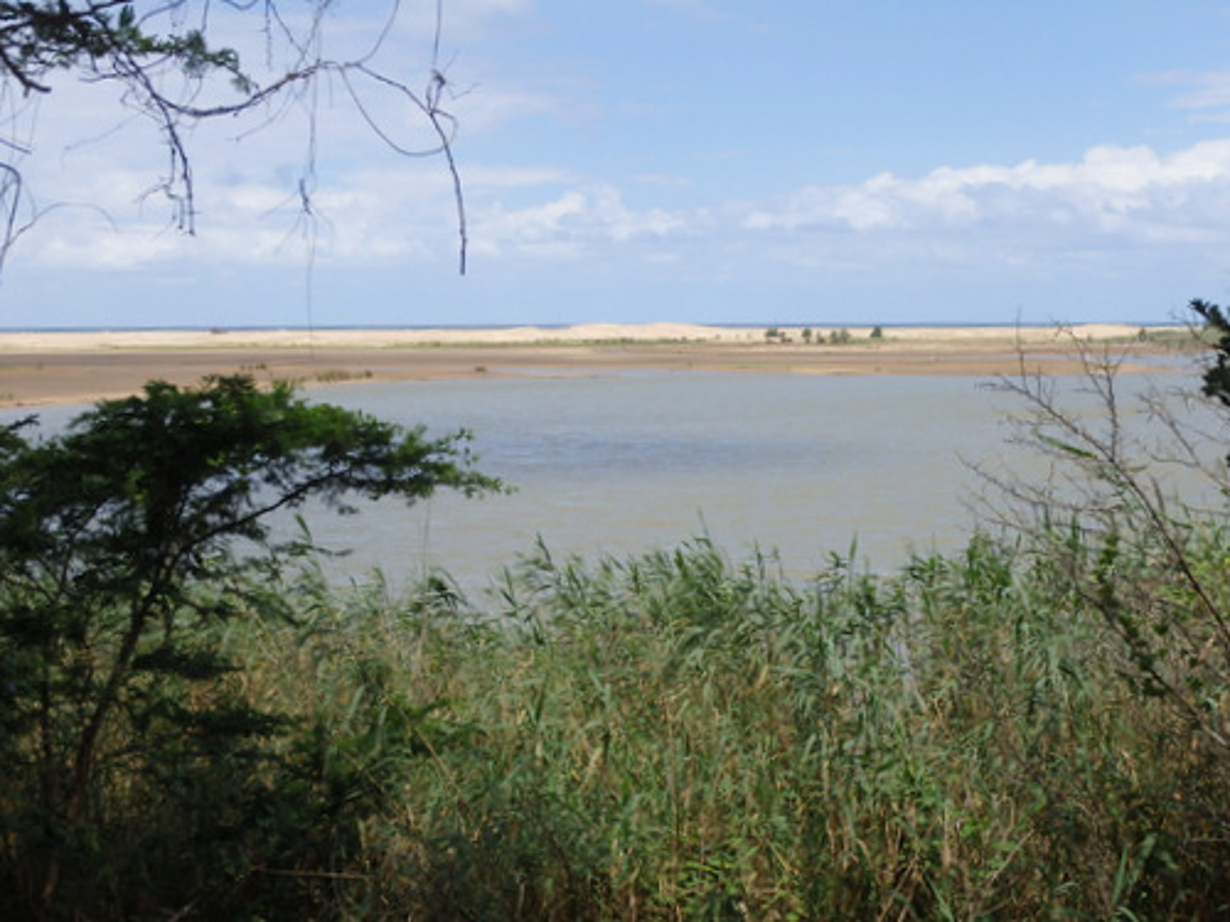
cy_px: 461
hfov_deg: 36.8
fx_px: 1848
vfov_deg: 28.0
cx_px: 615
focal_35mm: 52
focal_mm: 9.4
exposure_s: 1/1000
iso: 125
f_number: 5
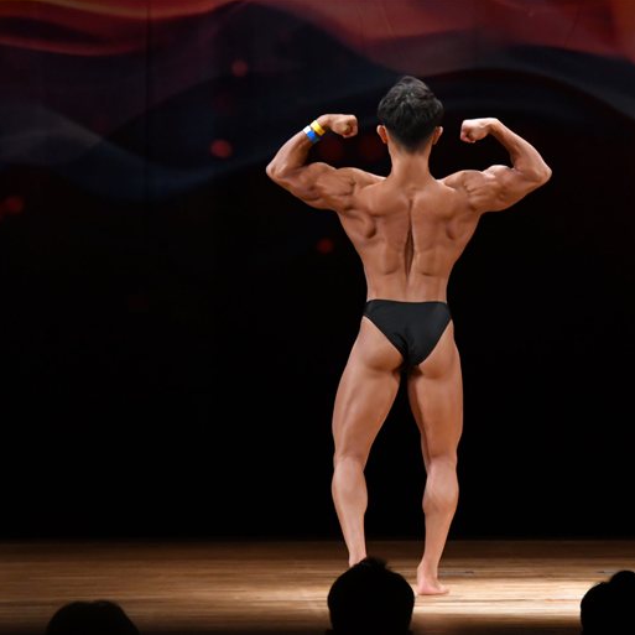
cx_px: 410
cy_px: 317
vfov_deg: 5.7
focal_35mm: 308
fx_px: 6392
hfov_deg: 5.7
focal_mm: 160
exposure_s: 1/400
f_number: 5.6
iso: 3200
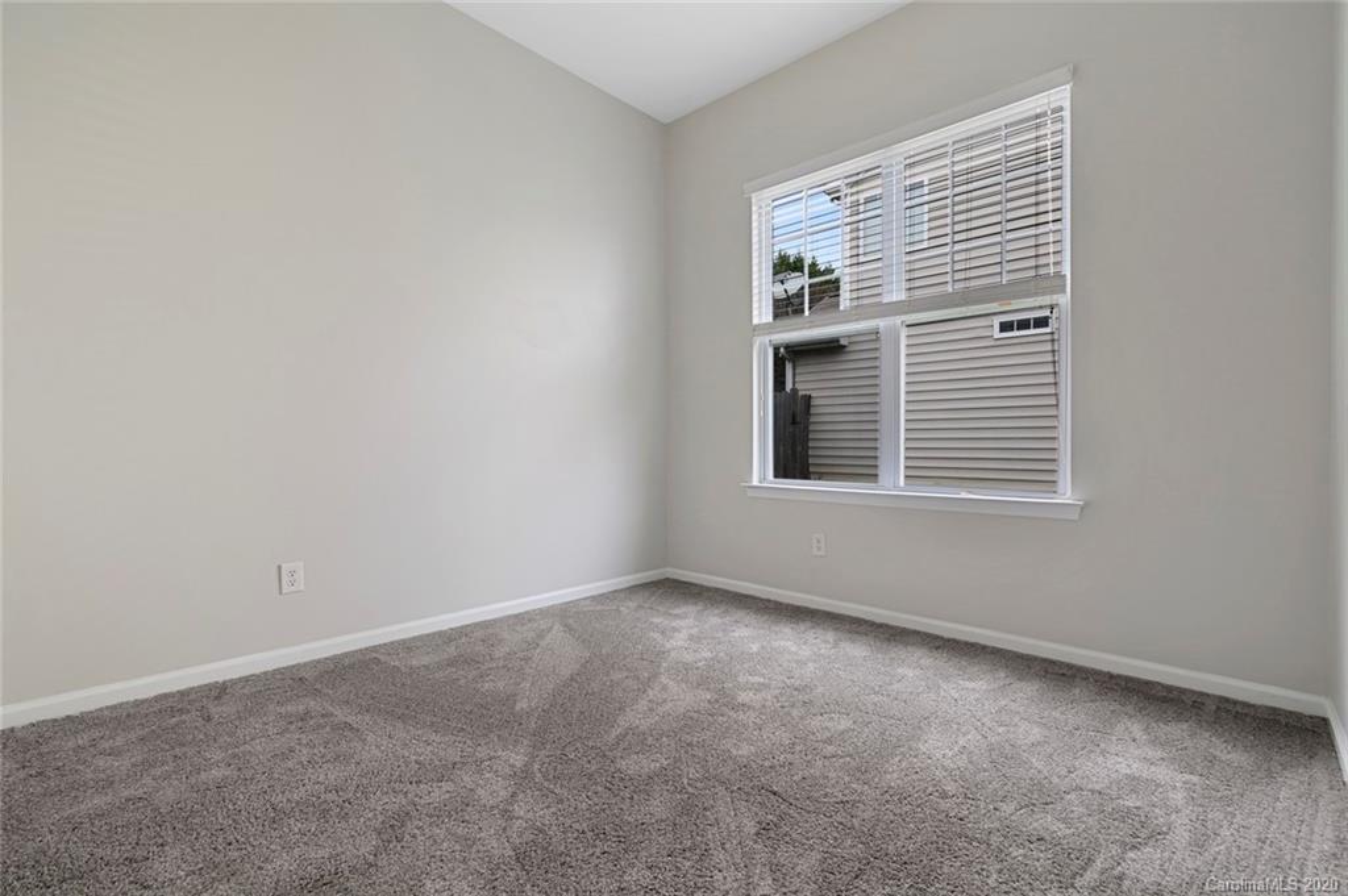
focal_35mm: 15
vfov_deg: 77.2
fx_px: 561
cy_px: 448
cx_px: 674
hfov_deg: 100.4
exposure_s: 1/8
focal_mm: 10
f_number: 7.1
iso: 500
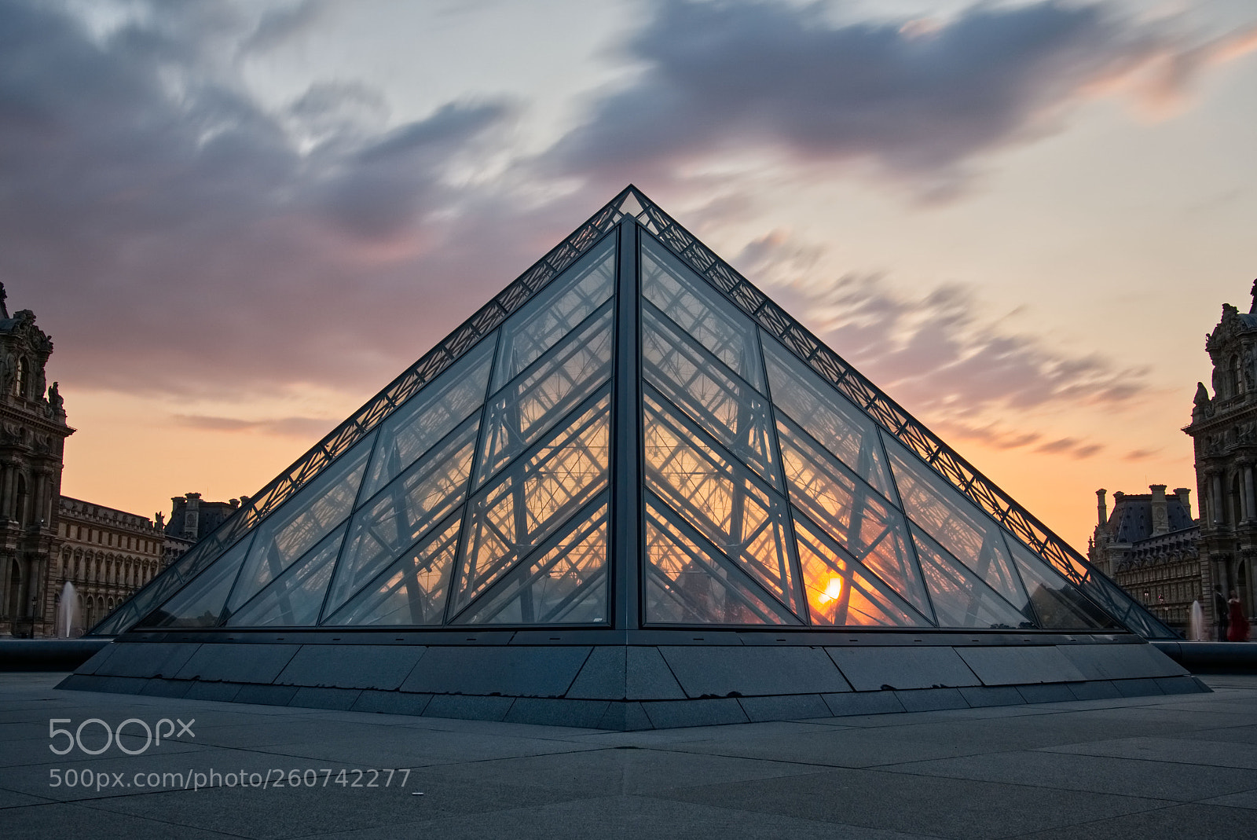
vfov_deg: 38.4
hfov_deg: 55.1
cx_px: 628
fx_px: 1205
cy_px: 420
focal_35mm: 34
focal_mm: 23
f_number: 10
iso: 100
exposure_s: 30
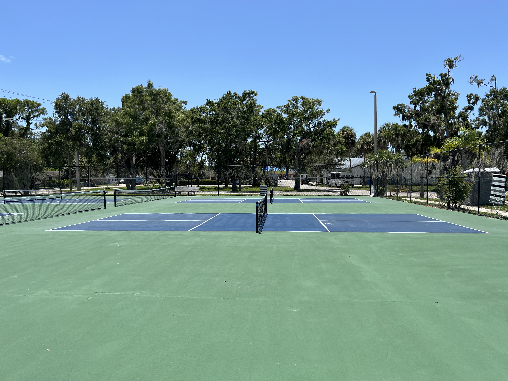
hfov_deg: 67.3
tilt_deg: -2.7
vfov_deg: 53.1
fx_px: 382
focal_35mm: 26
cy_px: 190
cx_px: 254
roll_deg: +0.4
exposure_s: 1/4444
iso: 50
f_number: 1.5
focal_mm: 5.7
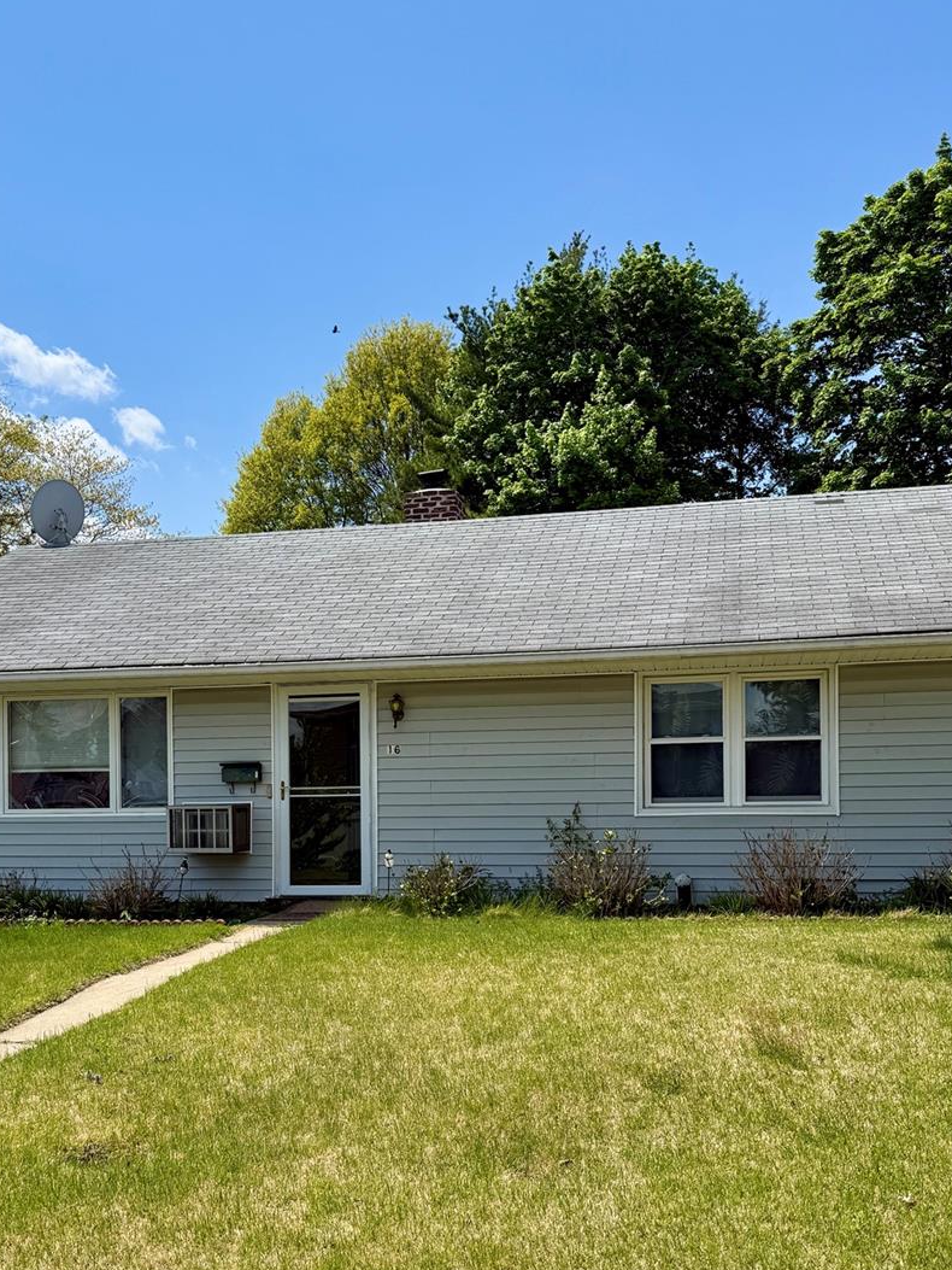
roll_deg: +0.0
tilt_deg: +1.4
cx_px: 430
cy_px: 800
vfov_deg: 52.0
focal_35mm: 35
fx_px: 1283
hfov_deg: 40.7
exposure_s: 1/4975
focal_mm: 6.76
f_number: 1.78
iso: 80
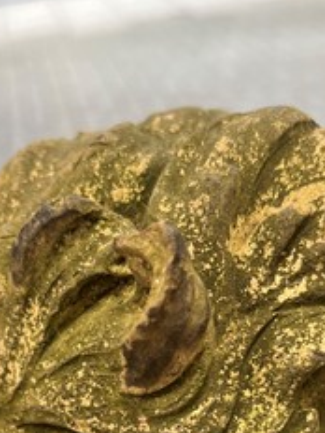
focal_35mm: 56
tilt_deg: -38.7
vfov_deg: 32.6
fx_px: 701
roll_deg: +7.4
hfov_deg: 26.1
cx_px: 173
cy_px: 390
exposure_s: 1/121
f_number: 1.6
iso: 125
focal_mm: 5.1
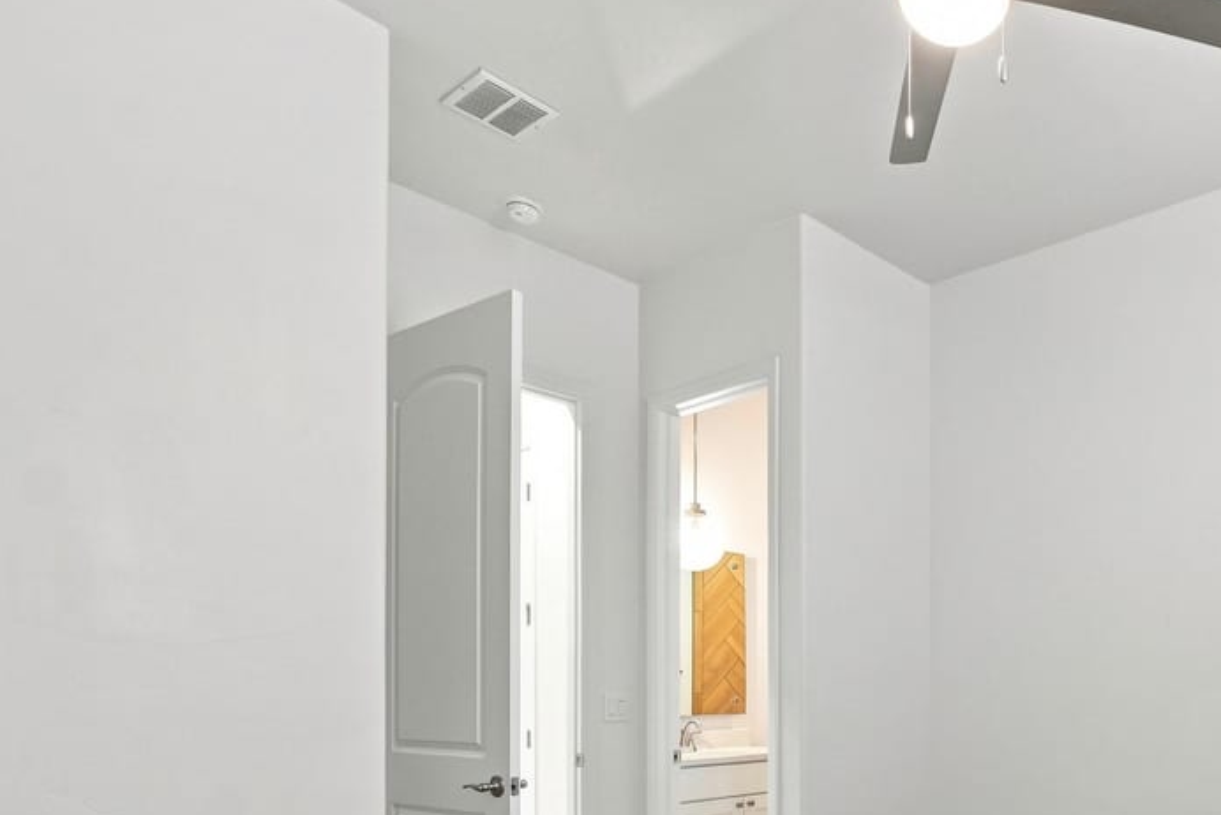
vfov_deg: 46.2
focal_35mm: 26
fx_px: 882
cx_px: 944
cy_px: 684
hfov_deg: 64.4
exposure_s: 1/80
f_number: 7.1
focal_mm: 10
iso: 640
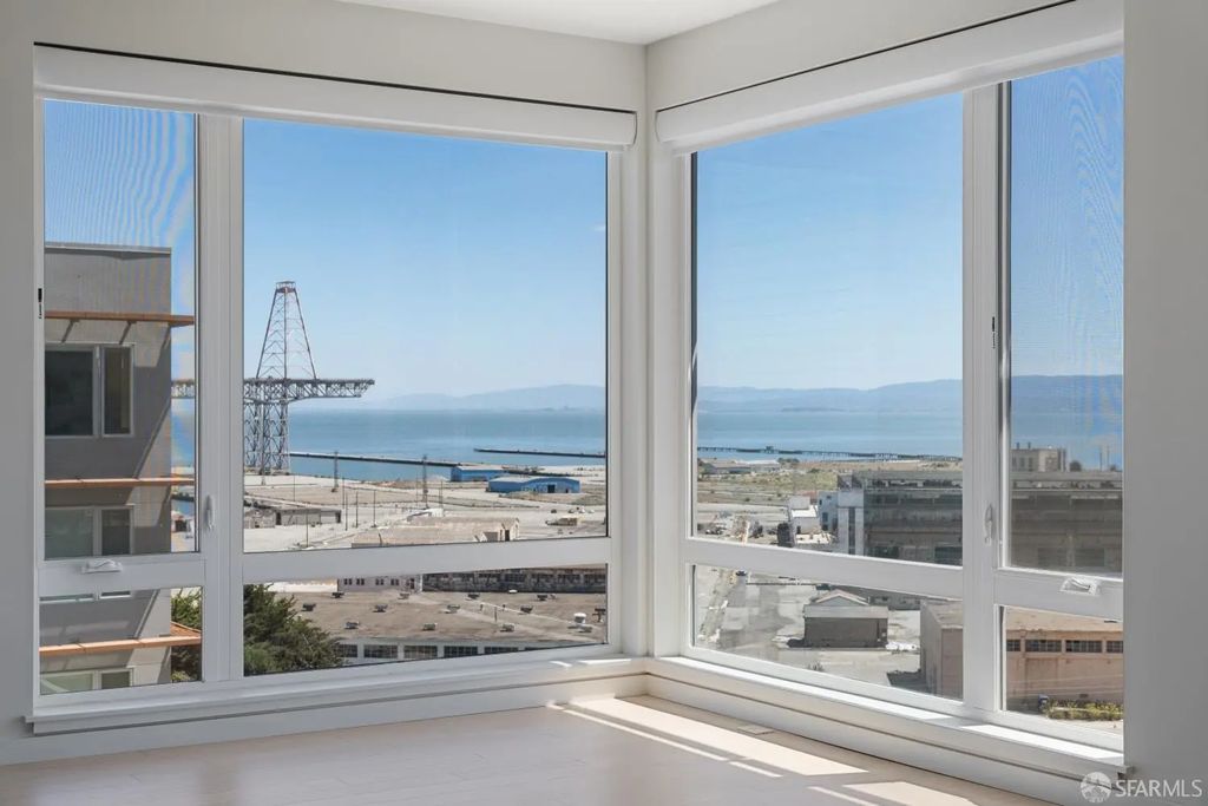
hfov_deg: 40.8
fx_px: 1624
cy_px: 403
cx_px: 604
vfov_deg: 27.9
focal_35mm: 48
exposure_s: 1/160
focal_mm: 48.4
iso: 640
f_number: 8
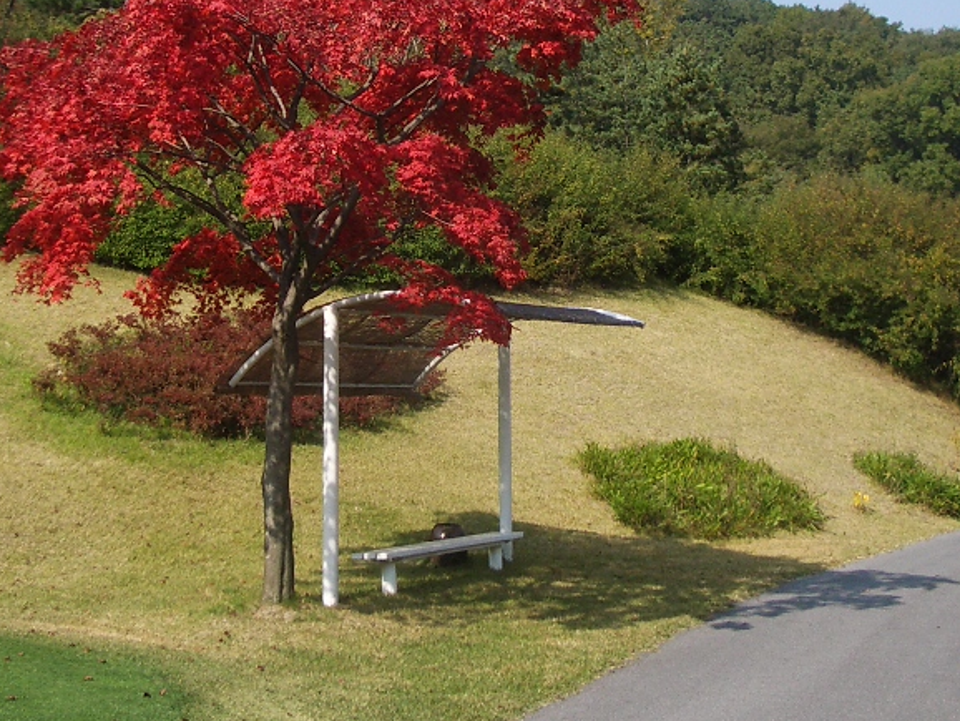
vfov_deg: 23.3
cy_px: 141
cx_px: 399
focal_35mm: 62
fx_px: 1720
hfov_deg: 31.1
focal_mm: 5.8
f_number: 4.3
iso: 80
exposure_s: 1/400
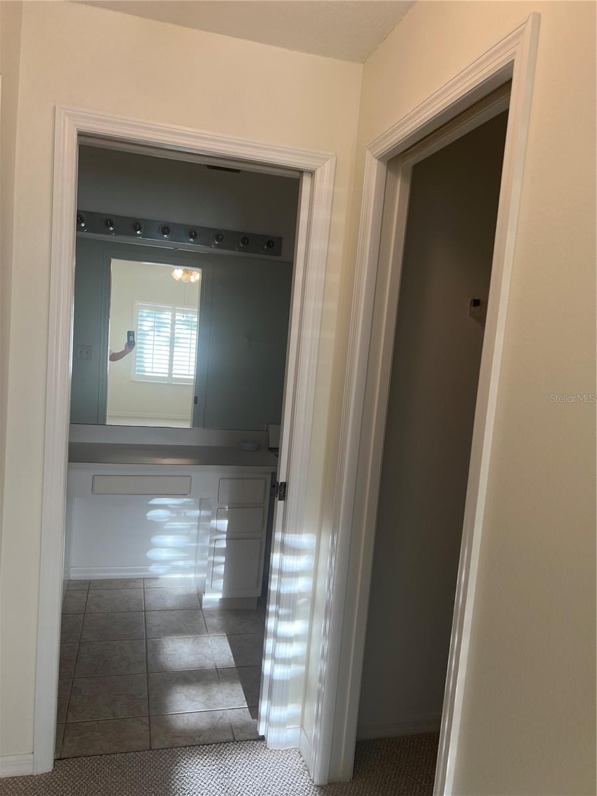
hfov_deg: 53.1
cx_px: 298
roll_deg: -4.5
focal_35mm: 26
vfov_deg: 67.3
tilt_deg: -4.7
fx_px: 598
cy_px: 398
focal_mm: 5.7
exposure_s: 1/120
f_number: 1.5
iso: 50
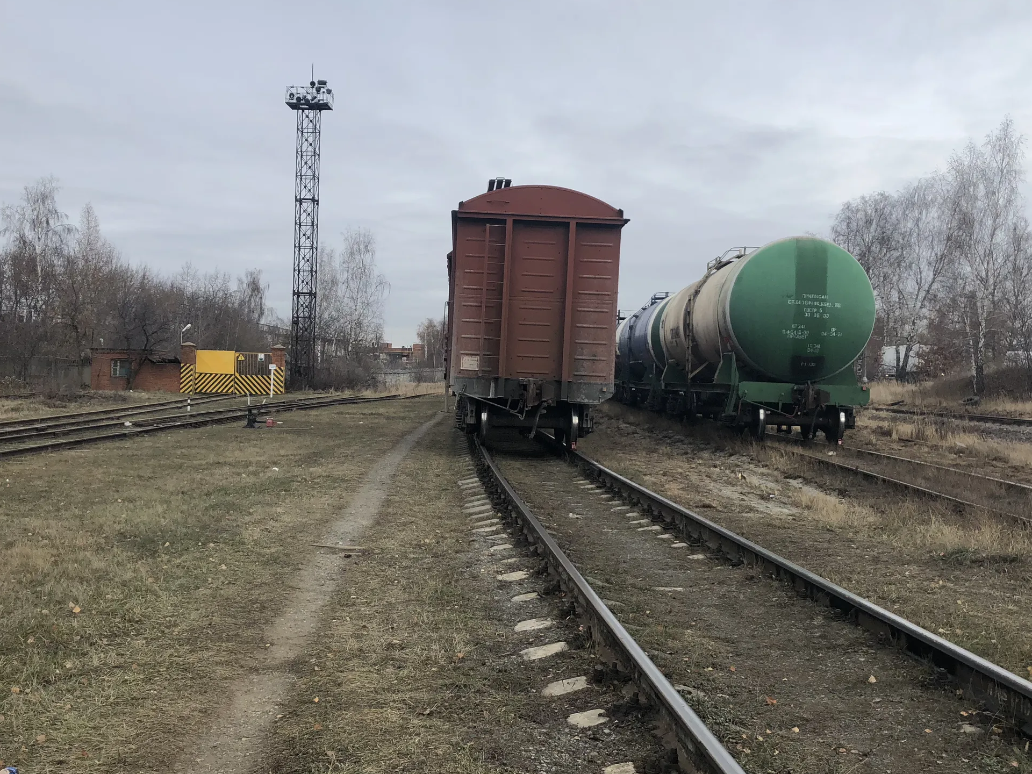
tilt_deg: +2.3
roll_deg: -3.2
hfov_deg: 52.6
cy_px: 374
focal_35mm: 35
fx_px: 1043
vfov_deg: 40.7
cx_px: 479
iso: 20
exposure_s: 1/564
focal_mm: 4
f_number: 1.8
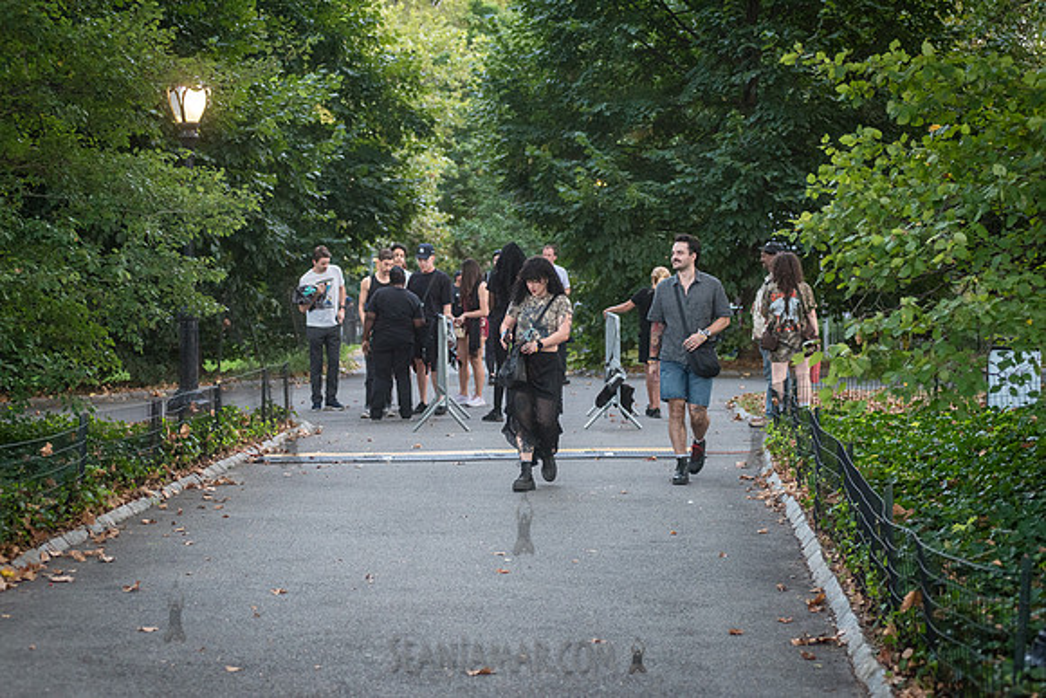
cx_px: 523
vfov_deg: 17.0
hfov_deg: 25.2
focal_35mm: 80
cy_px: 349
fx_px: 2335
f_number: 3.5
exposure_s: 1/200
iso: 2000
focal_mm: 80
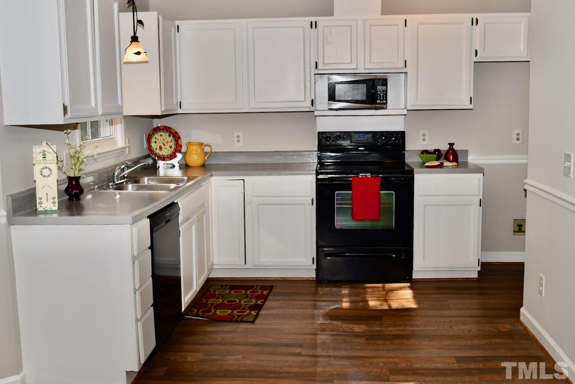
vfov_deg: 33.0
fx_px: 647
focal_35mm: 40
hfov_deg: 47.9
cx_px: 288
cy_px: 192
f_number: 7.1
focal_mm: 27
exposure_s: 1/60
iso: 100
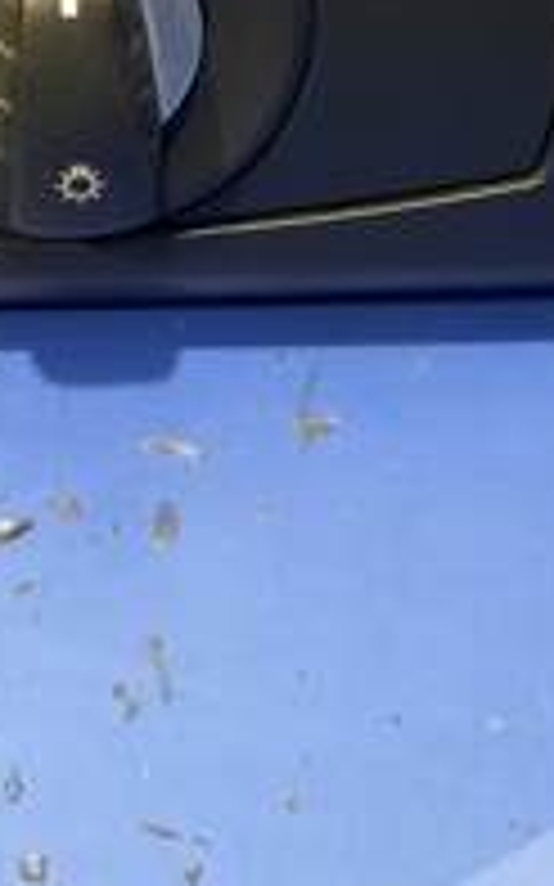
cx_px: 41
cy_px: 22
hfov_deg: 15.0
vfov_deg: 23.2
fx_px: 2079
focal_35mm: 86
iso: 400
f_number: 2
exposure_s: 1/25
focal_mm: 4.6
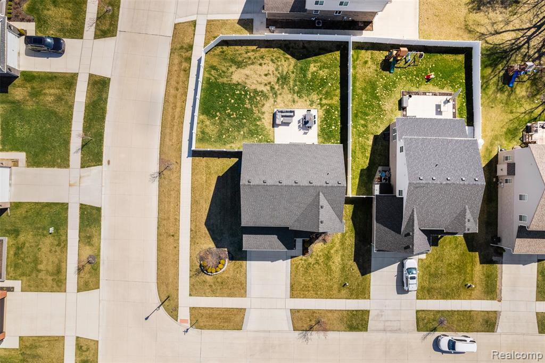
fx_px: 333
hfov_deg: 78.6
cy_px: 182
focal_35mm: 22
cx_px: 272
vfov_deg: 57.1
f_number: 2.8
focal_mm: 8.38
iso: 100
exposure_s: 1/160
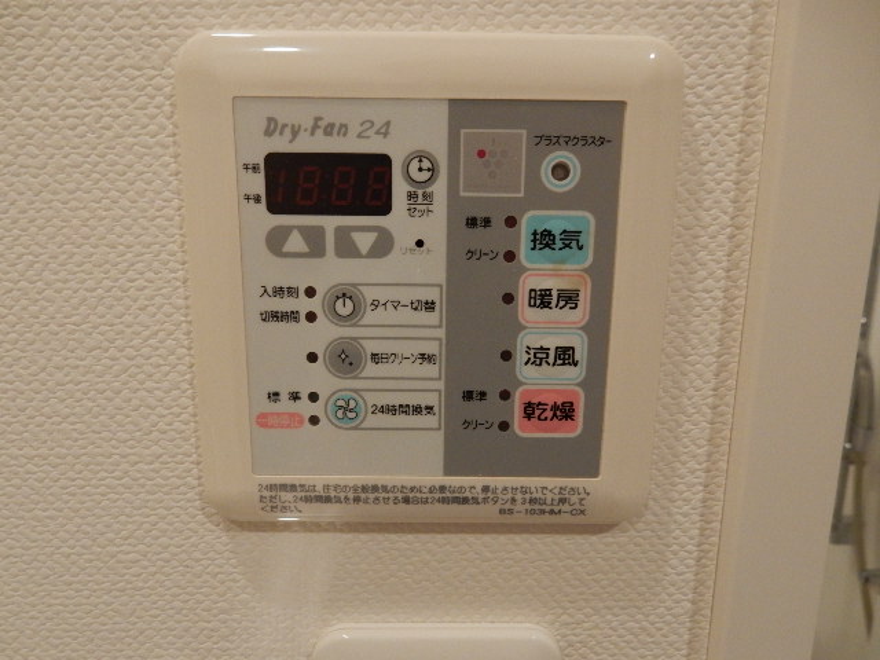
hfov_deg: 69.4
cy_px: 330
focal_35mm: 25
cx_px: 440
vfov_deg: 54.9
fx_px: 636
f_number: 3.7
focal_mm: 4.5
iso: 400
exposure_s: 1/30
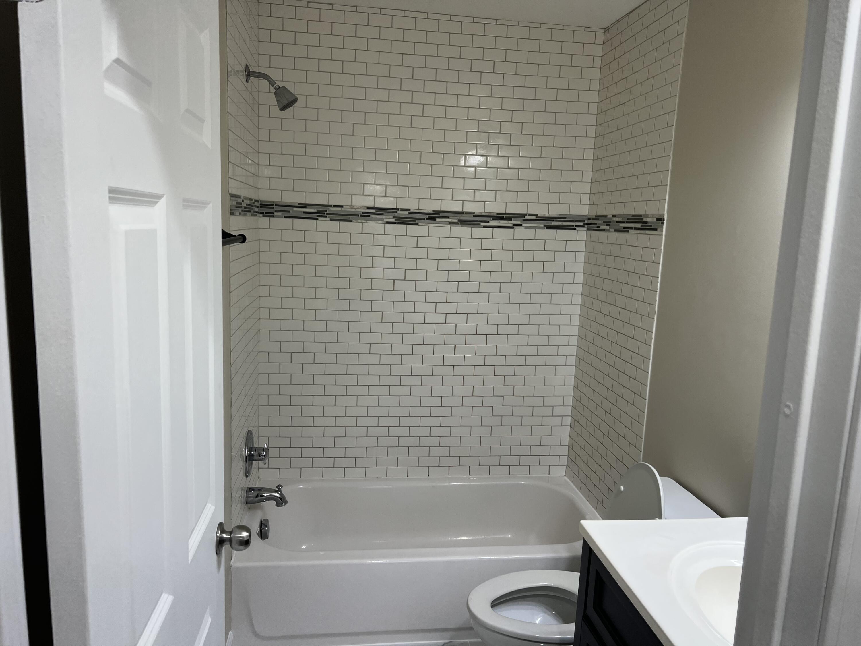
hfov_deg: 67.3
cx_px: 430
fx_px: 647
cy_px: 323
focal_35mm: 26
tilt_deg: -9.3
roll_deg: -2.2
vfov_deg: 53.1
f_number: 1.5
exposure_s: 1/120
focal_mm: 5.7
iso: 64
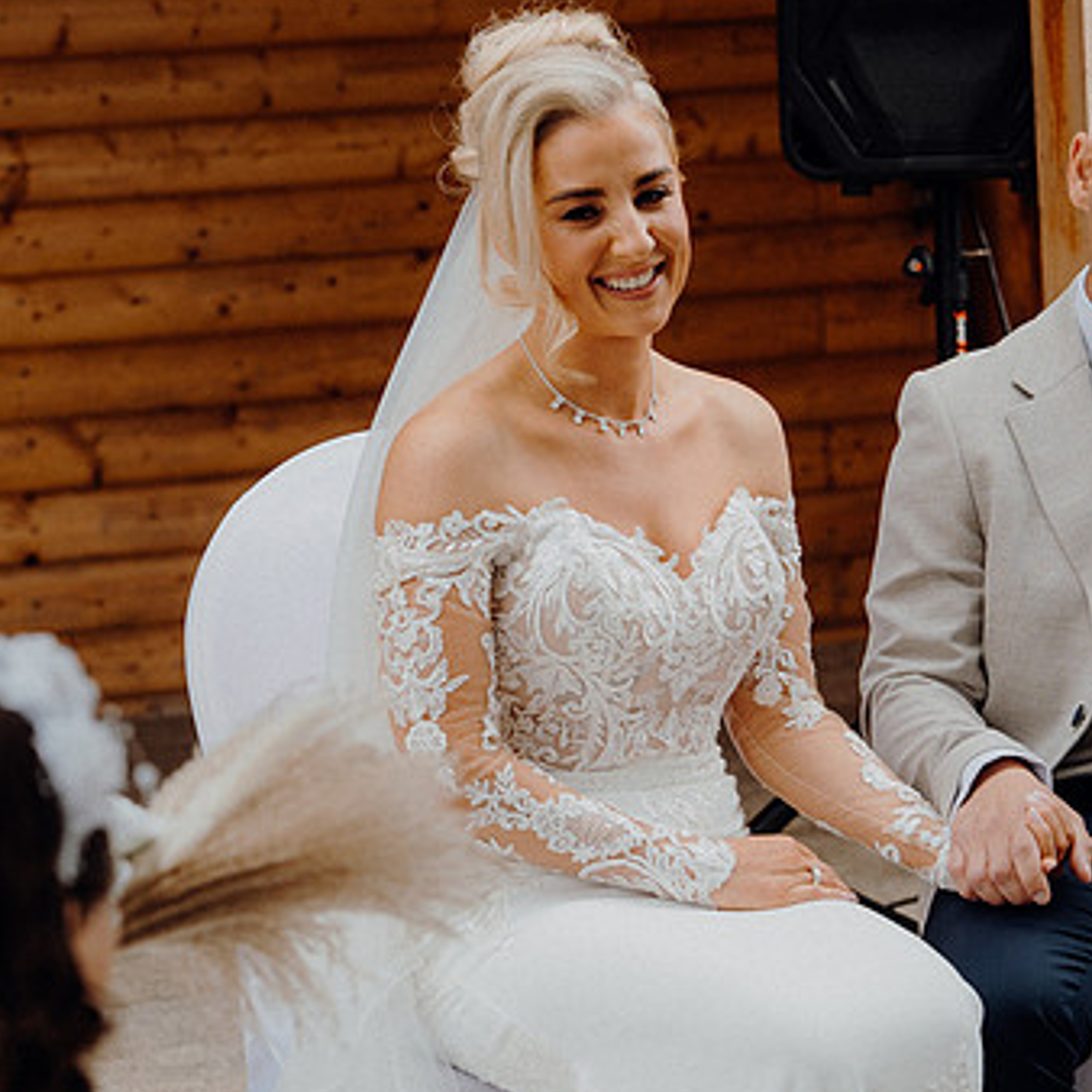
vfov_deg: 11.4
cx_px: 911
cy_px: 551
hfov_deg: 11.4
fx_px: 5461
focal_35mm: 153
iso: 125
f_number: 3.5
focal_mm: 70
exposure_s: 1/400
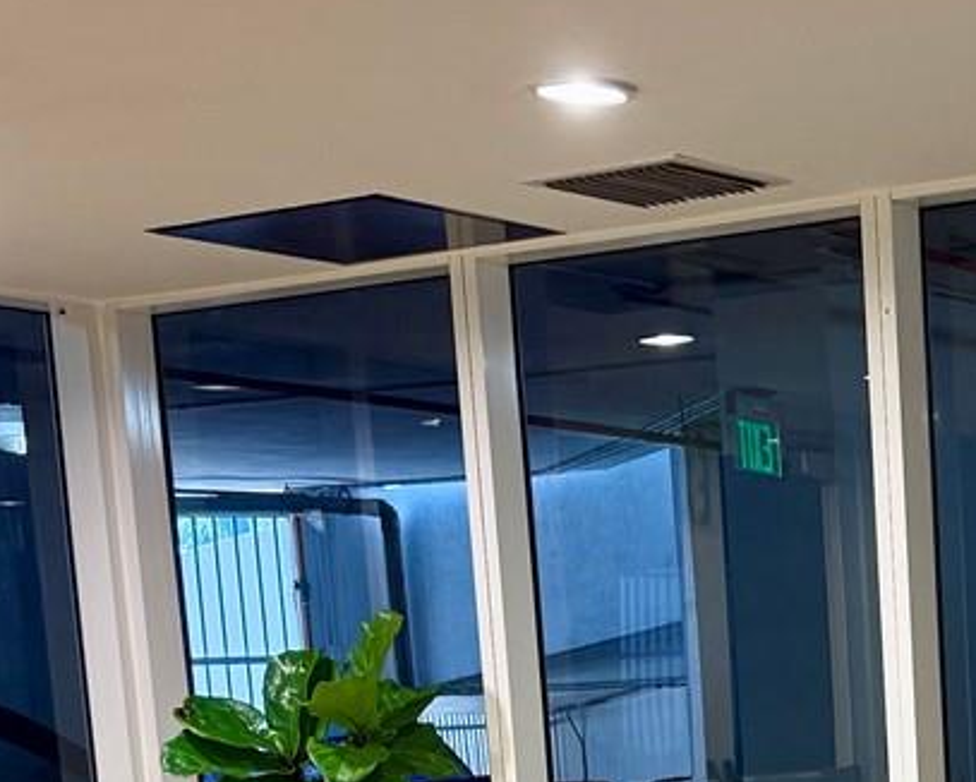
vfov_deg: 15.5
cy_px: 1139
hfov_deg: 20.1
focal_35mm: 92
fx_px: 2659
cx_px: 988
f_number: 1.78
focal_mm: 6.76
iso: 200
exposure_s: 1/60
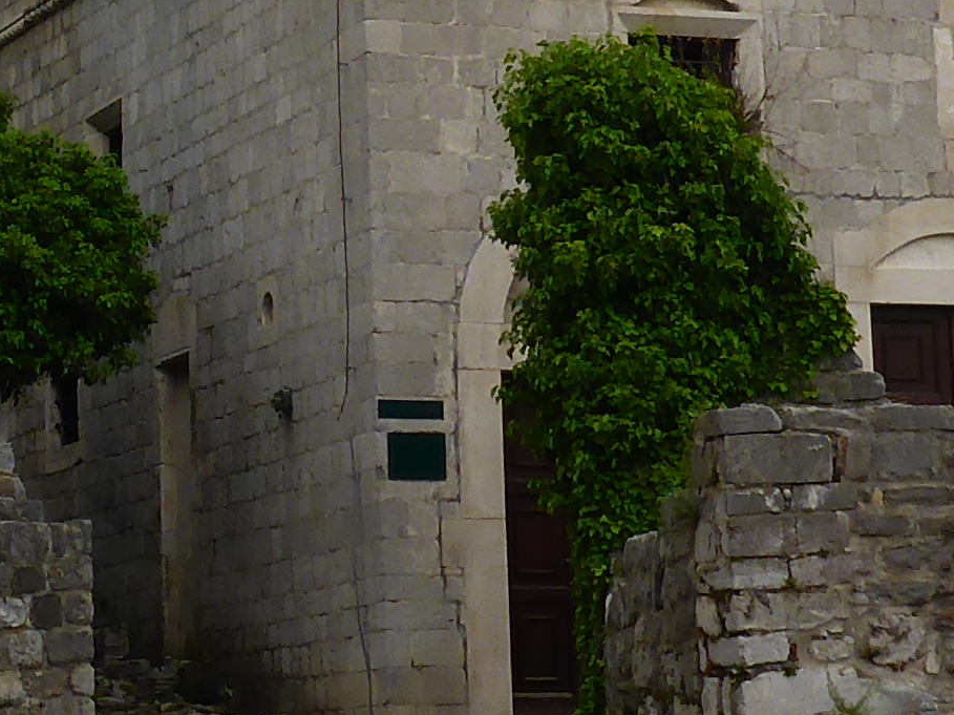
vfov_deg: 10.4
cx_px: 198
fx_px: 3912
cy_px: 30
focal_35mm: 142
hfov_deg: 13.8
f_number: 3.3
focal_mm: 4.9
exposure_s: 1/320
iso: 100
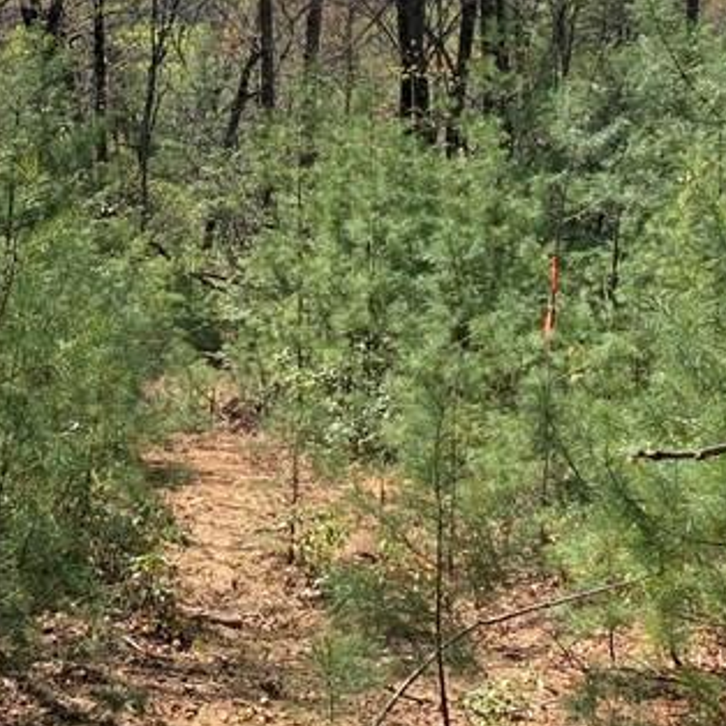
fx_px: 1780
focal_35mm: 75
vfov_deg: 22.5
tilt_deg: -3.9
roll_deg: -0.7
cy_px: 72
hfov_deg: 22.7
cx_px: 127
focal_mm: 4.25
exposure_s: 1/1065
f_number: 1.8
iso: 25
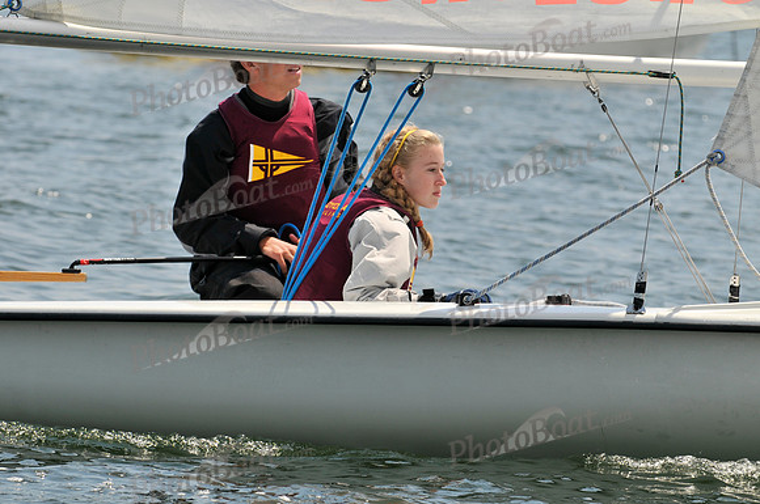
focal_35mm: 210
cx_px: 380
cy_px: 252
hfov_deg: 9.8
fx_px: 4427
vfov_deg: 6.5
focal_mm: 140
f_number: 7.1
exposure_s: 1/1000
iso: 200
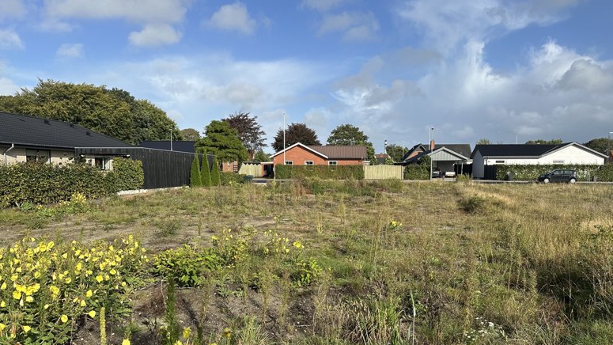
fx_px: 439
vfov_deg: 42.5
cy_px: 220
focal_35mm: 27
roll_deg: -1.0
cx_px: 312
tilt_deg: -5.7
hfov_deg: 69.9
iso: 80
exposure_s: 1/4184
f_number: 1.78
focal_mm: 6.86
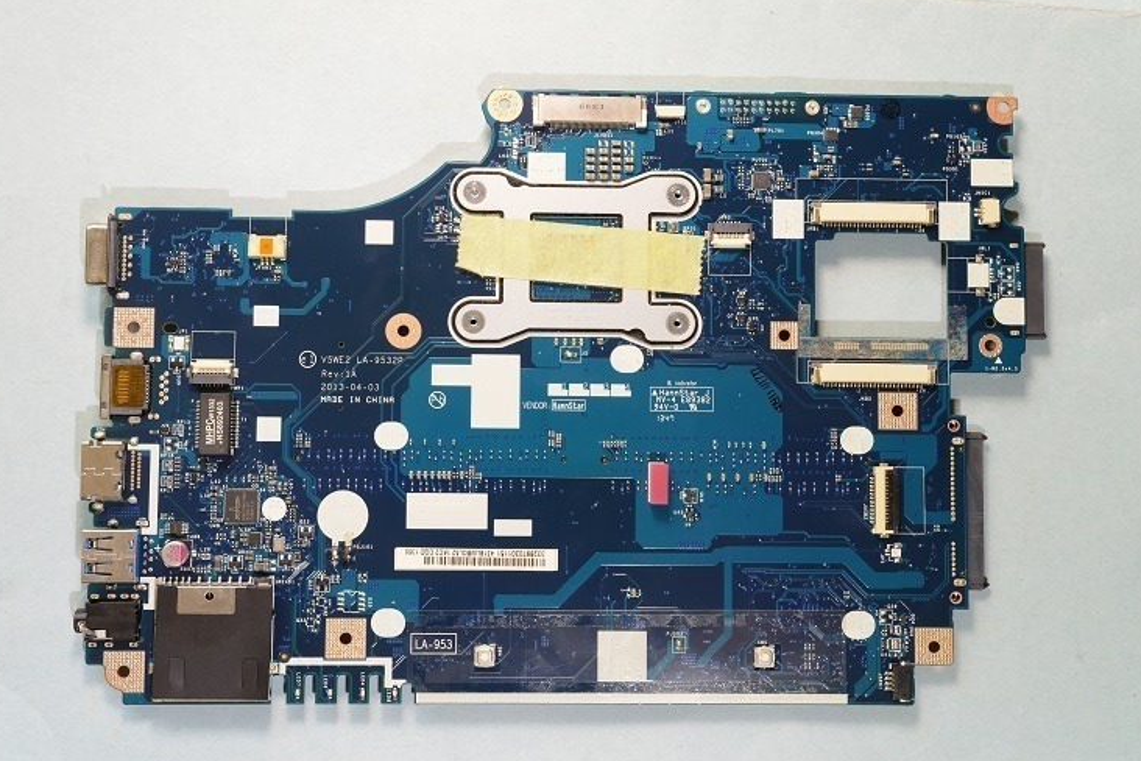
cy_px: 380
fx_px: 1363
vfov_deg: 31.2
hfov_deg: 45.4
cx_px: 564
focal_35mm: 43
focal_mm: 28
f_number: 8
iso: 100
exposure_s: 1/5
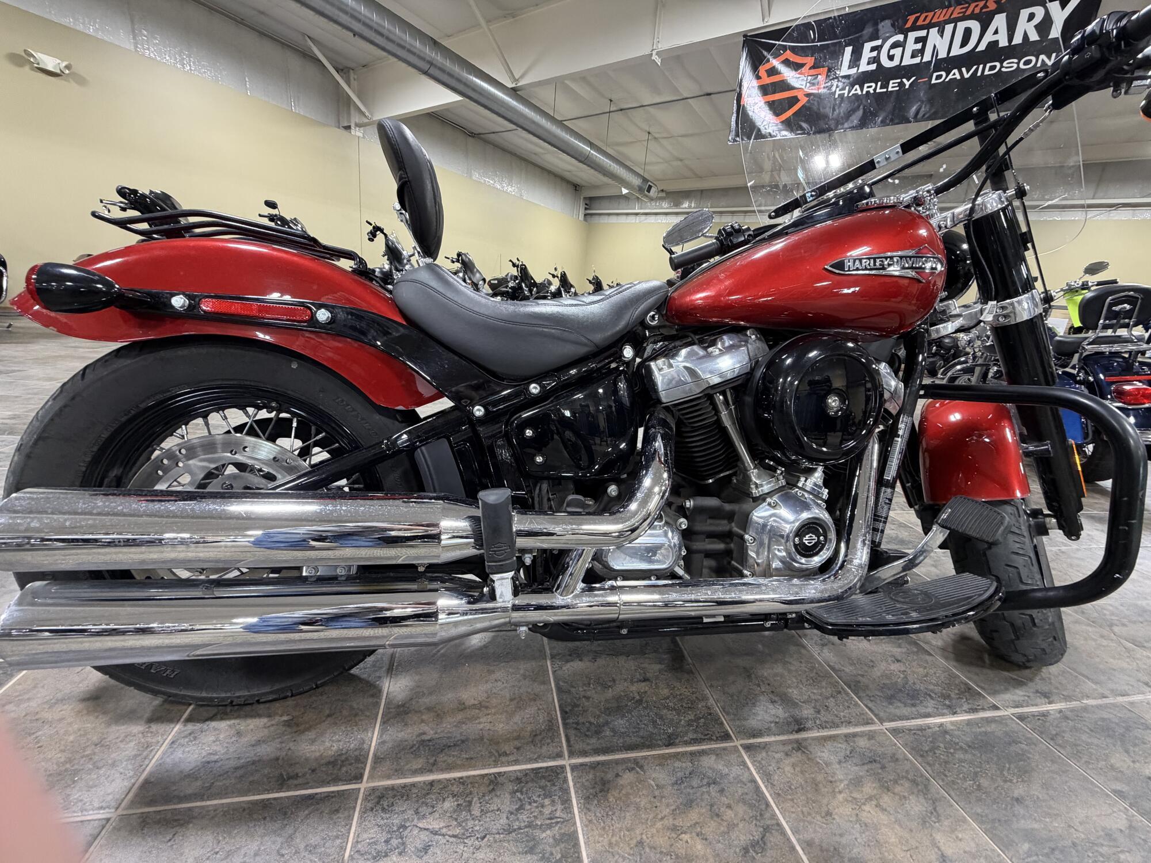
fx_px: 466
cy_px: 432
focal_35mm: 14
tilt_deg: -16.3
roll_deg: -5.5
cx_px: 576
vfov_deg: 85.7
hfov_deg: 102.1
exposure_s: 1/60
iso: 400
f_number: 2.2
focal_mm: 2.22
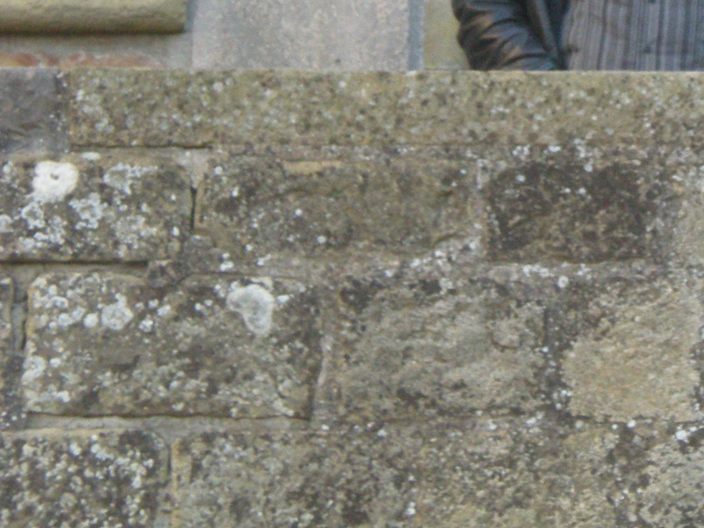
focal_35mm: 240
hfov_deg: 8.2
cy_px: -40
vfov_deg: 6.2
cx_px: 804
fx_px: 4881
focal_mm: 17.3
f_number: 5.7
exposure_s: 1/60
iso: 295
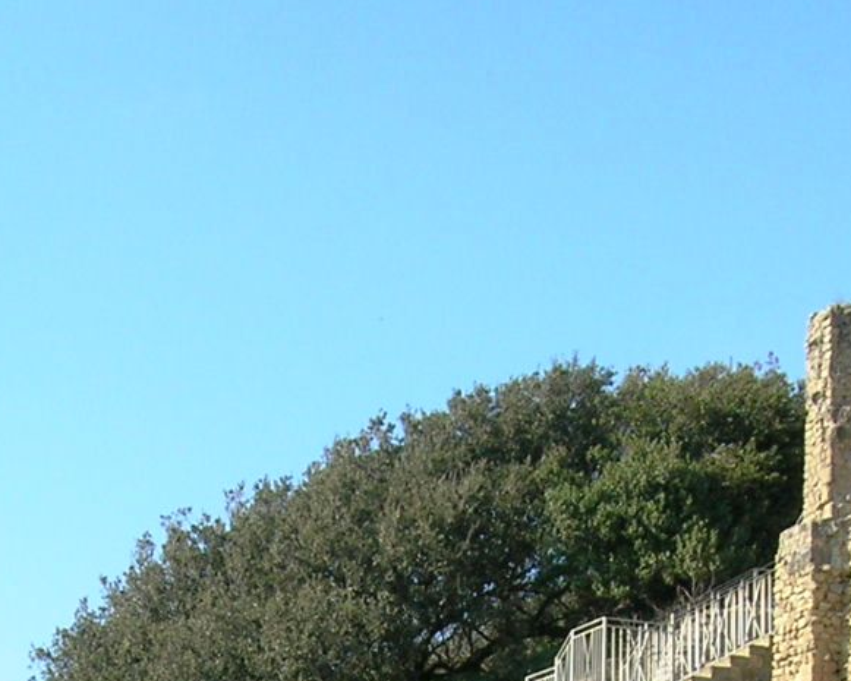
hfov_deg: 16.4
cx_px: 287
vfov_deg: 12.6
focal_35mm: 117
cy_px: 984
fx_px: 2947
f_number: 4.9
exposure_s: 1/194
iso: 50
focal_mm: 5.7
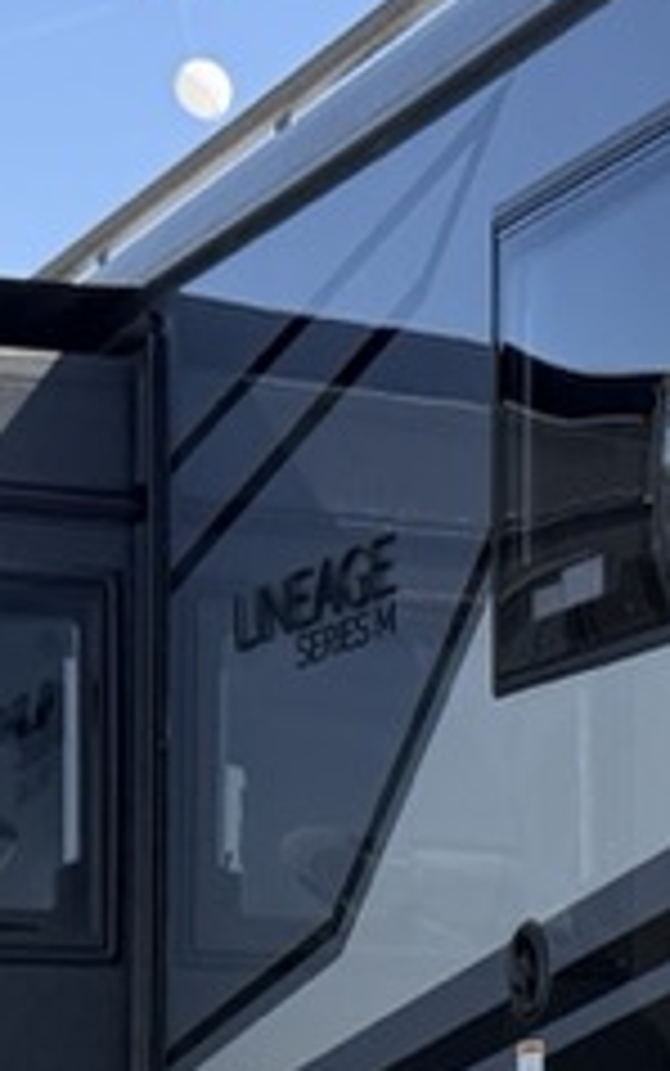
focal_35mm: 137
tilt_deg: +3.0
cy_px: 940
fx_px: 3998
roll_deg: -0.8
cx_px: 1286
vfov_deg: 15.1
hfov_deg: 9.1
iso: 80
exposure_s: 1/1770
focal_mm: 6.76
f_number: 1.78
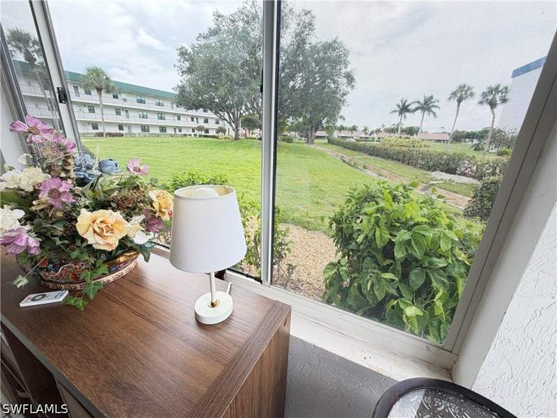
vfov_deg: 85.7
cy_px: 209
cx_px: 278
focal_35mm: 14
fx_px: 225
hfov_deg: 102.1
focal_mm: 2.22
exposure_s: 1/121
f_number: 2.2
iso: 64
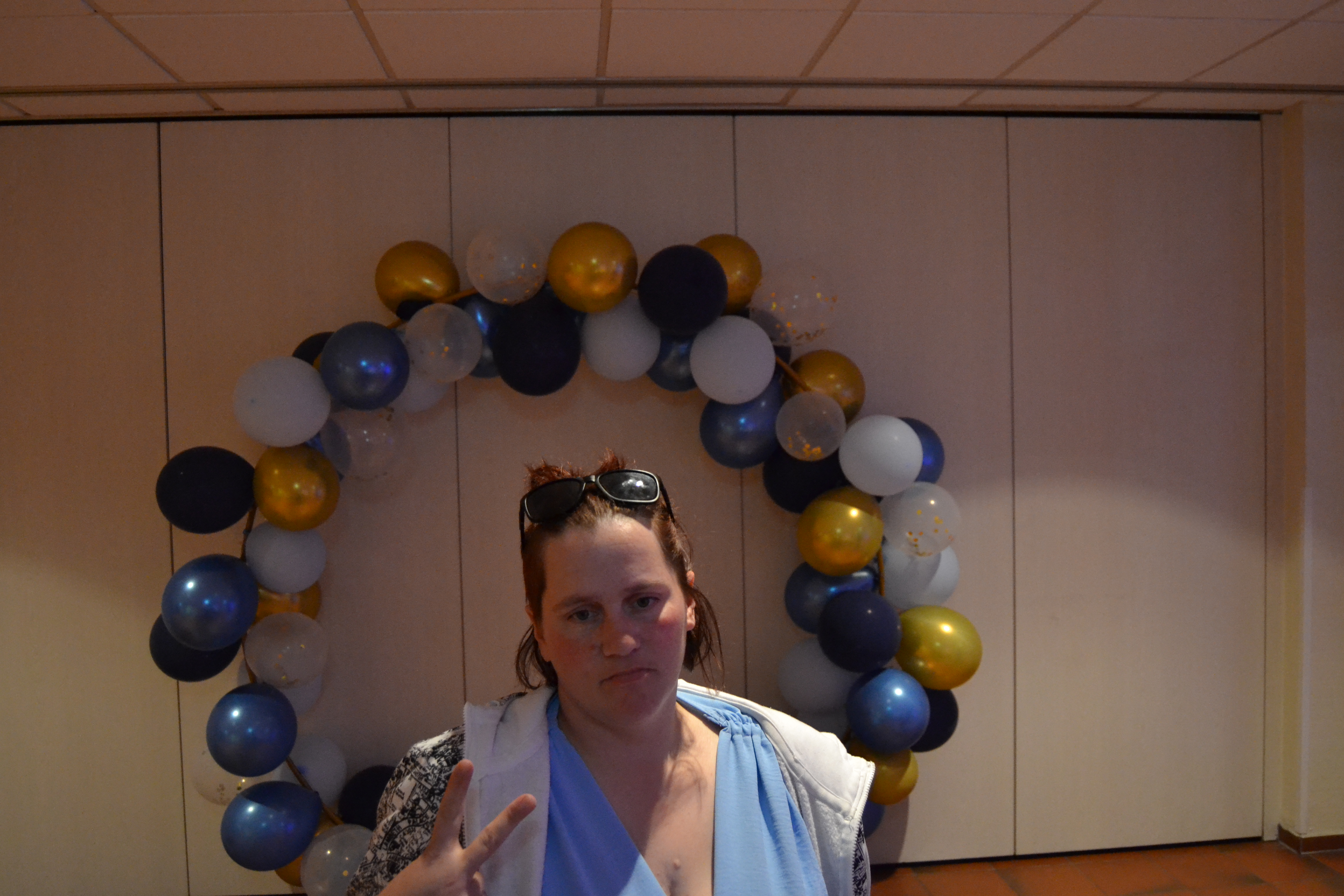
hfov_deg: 61.9
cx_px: 672
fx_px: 1120
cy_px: 448
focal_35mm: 30
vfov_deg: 43.6
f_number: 3.5
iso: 2800
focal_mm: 20
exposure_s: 1/60
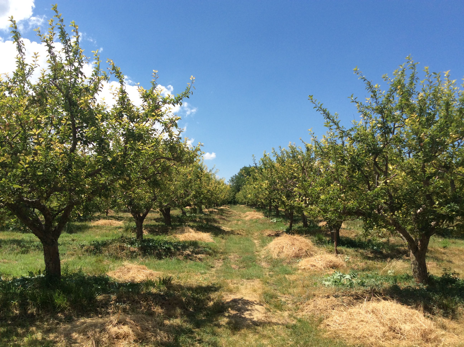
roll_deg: +1.9
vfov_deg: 44.1
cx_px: 232
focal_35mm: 32
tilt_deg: +5.5
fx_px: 428
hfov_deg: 56.9
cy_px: 174
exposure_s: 1/1330
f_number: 2.4
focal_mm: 3.3
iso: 32
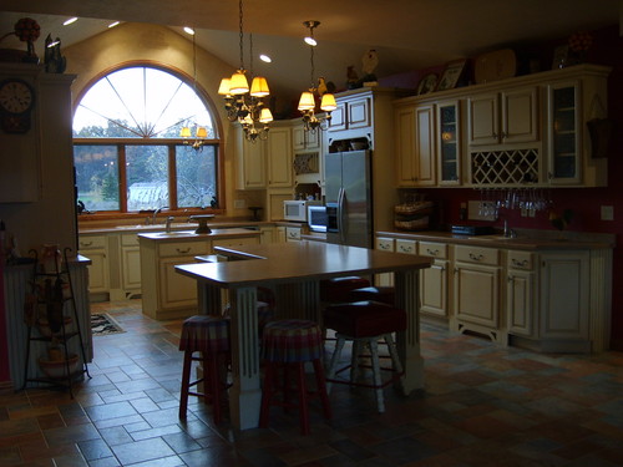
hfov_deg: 52.6
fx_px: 630
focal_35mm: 35
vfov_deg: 40.7
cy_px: 234
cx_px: 312
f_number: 2.8
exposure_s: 1/30
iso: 69
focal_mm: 5.8
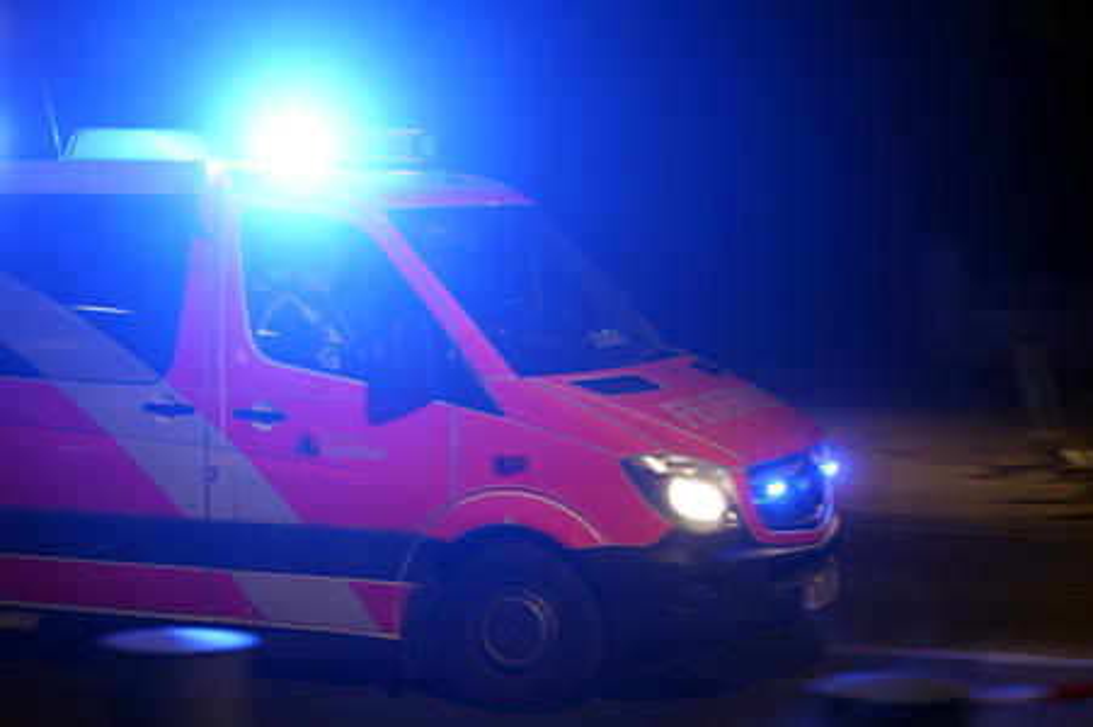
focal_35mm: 85
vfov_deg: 16.0
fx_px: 2579
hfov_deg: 23.9
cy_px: 364
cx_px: 546
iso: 1600
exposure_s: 1/60
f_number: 2.8
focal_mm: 85
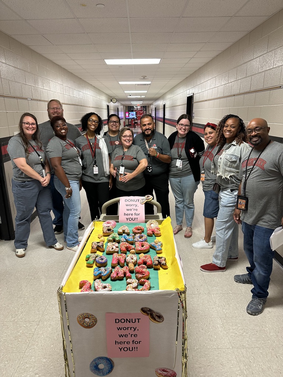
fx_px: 262
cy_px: 188
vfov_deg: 71.6
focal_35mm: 24
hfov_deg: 56.8
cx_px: 142
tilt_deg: -17.2
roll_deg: +1.2
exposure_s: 1/42
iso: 160
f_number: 1.78
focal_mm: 6.86
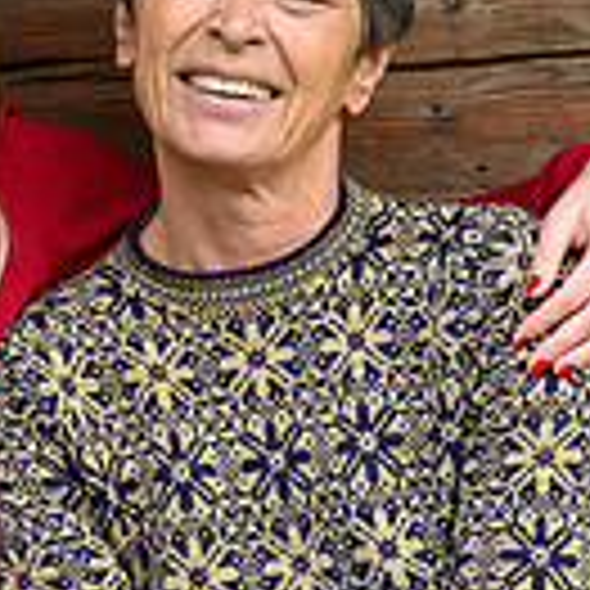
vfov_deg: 6.6
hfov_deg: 6.6
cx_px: -113
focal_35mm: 264
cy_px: 410
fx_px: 5091
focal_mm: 70
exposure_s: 1/250
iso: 640
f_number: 4
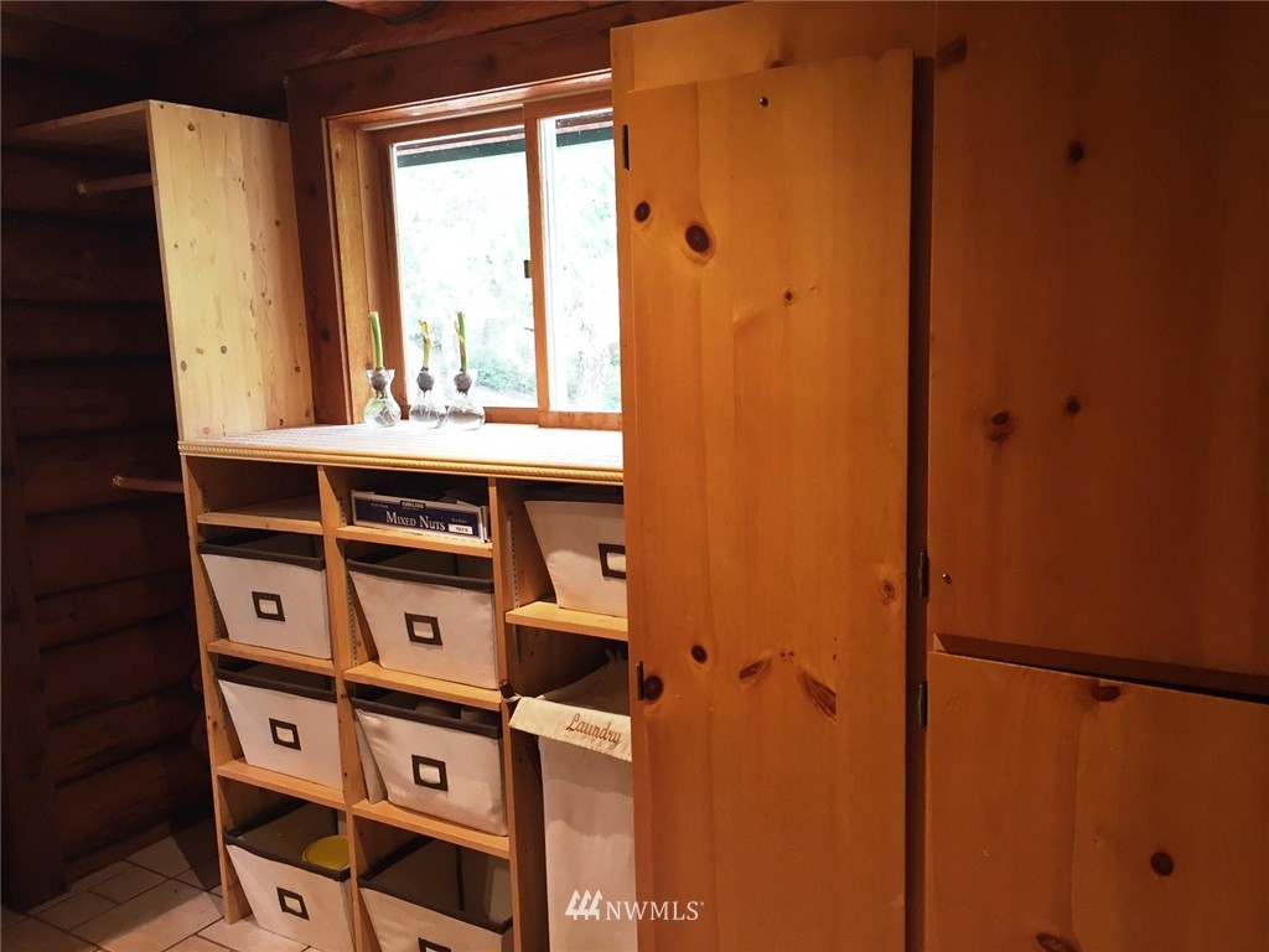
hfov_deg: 61.7
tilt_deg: -8.4
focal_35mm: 29
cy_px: 476
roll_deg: +0.9
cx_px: 634
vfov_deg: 48.2
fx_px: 1063
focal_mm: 4.15
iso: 64
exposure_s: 1/30
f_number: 2.2
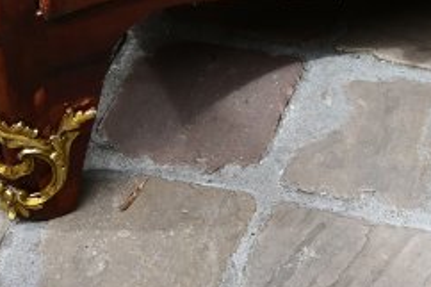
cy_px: -232
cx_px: 547
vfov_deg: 8.8
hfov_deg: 13.3
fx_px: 1783
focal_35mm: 149
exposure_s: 1/125
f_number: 11
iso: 400
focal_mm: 20
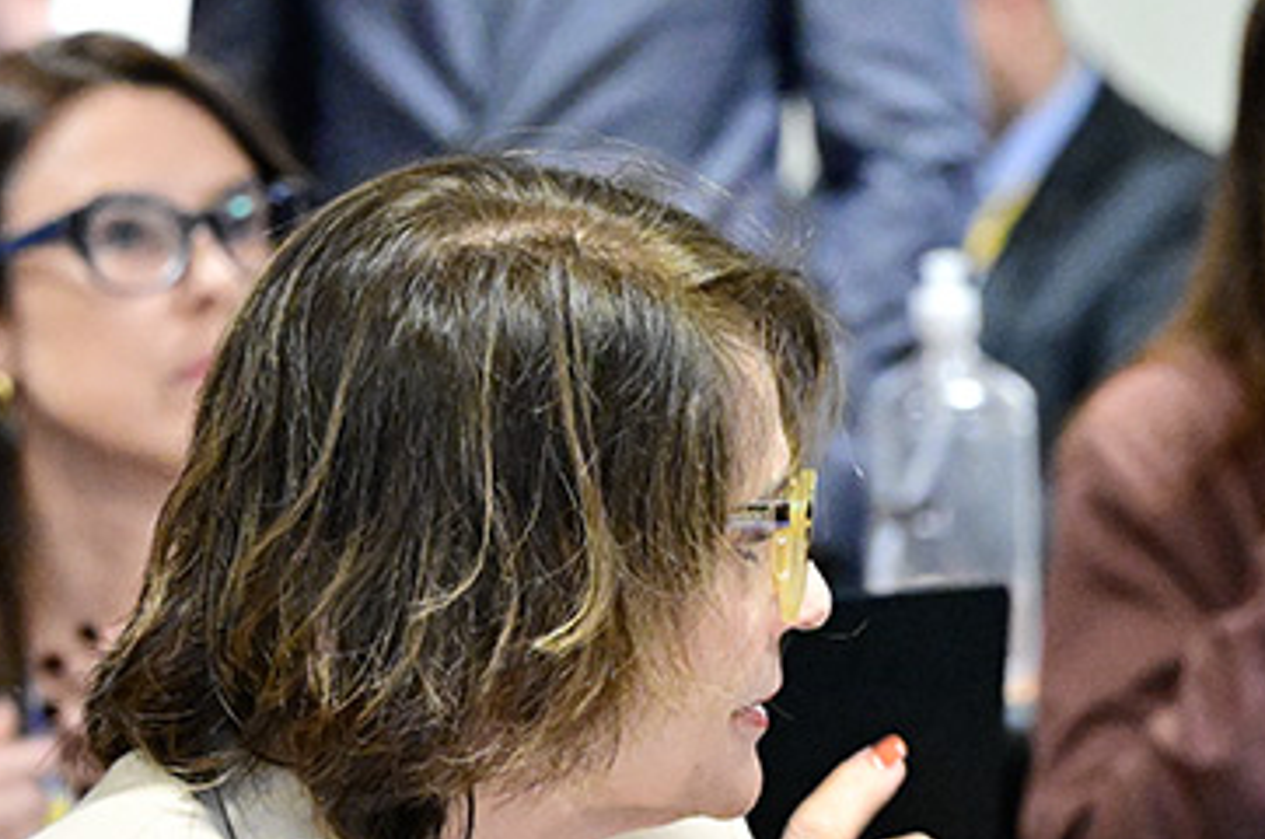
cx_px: 1307
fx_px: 12347
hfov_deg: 5.8
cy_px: 731
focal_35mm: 352
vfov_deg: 3.9
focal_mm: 99
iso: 5000
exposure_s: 1/200
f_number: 4
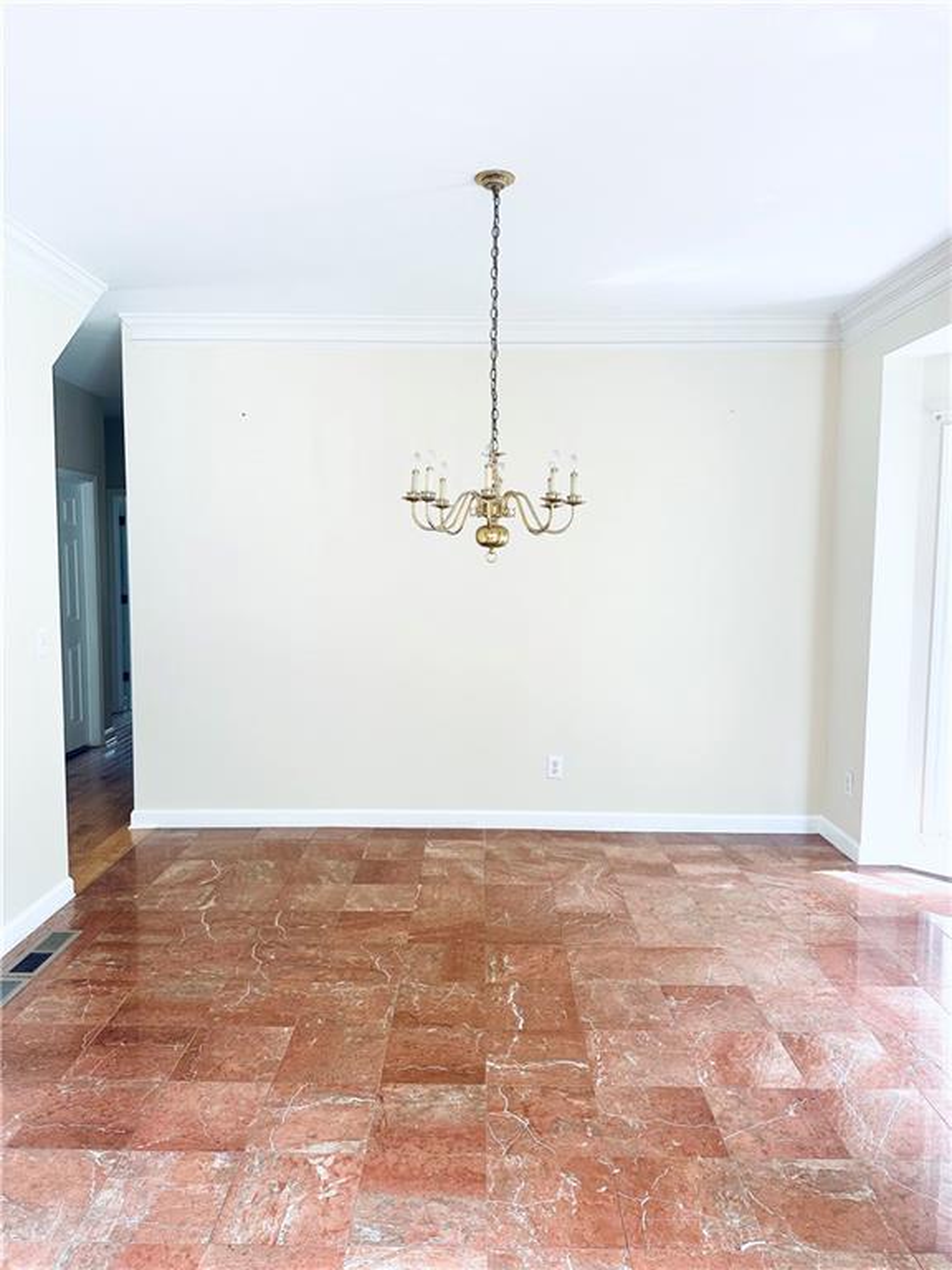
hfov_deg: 56.8
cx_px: 476
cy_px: 635
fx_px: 880
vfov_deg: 71.6
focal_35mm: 24
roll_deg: -1.4
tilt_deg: -4.2
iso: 160
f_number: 1.78
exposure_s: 1/121
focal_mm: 6.86
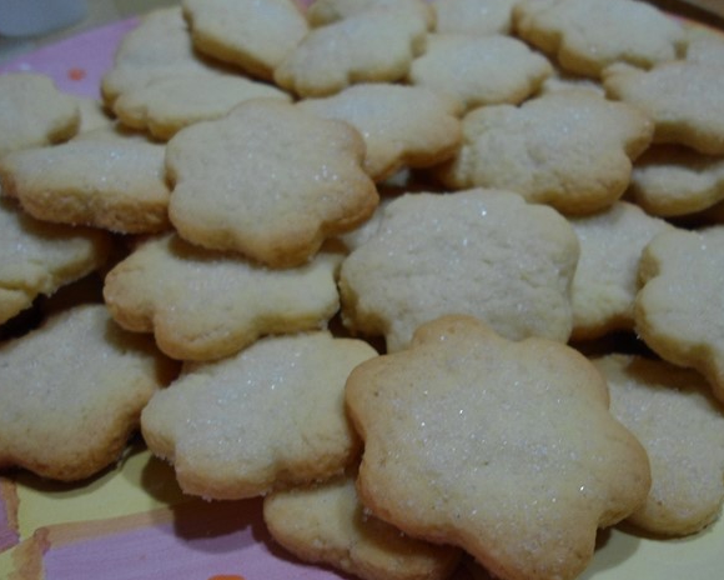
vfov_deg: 42.0
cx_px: 407
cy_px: 355
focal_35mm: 35
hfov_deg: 51.4
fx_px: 750
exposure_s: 1/30
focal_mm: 4.7
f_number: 2.8
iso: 100
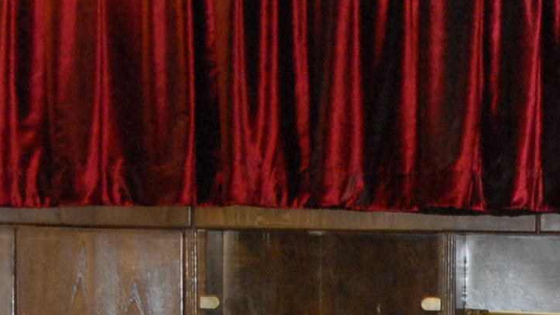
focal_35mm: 230
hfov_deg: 9.2
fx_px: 3413
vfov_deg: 5.2
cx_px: 810
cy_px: 547
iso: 640
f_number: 5
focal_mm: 27
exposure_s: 1/50
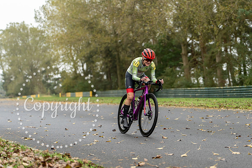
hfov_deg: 21.3
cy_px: 90
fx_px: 669
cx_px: 146
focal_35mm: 96
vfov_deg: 14.3
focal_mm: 82
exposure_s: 1/1250
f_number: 2.8
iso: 800
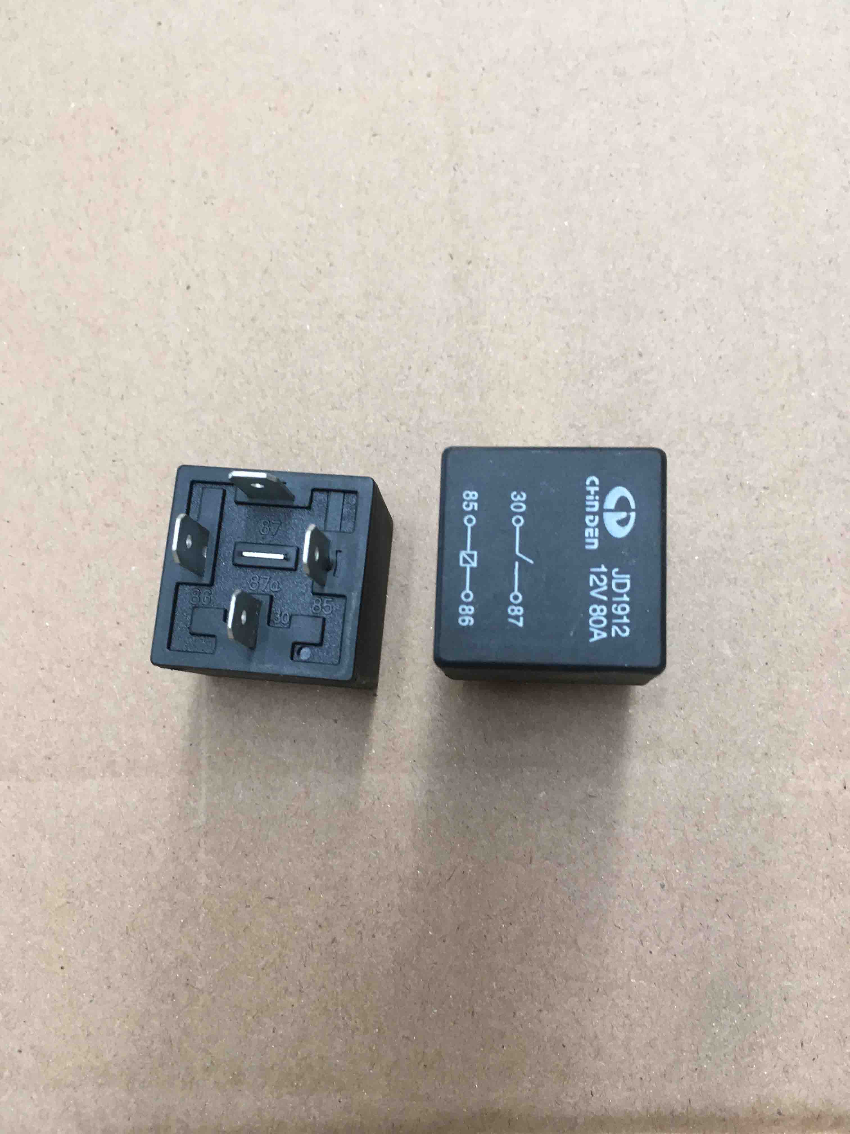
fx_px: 949
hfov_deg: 48.2
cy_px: 567
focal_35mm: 29
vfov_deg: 61.7
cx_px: 425
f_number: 2.2
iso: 100
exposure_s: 1/33
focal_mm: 4.15
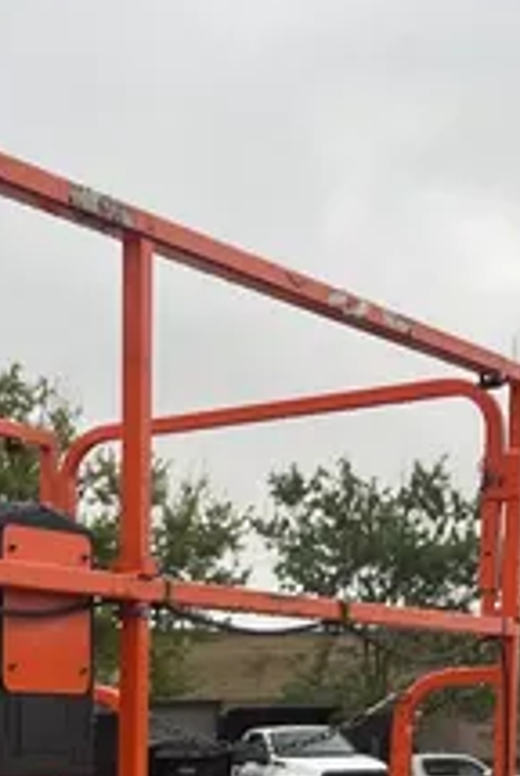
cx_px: -152
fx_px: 1987
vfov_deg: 19.3
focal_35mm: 92
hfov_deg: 14.3
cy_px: 1160
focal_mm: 4.2
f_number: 1.6
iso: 50
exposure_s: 1/121
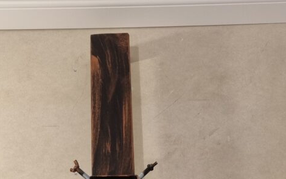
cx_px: 115
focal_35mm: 60
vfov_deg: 19.7
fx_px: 468
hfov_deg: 33.9
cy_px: 240
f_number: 1.8
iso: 125
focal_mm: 5.4
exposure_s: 1/100
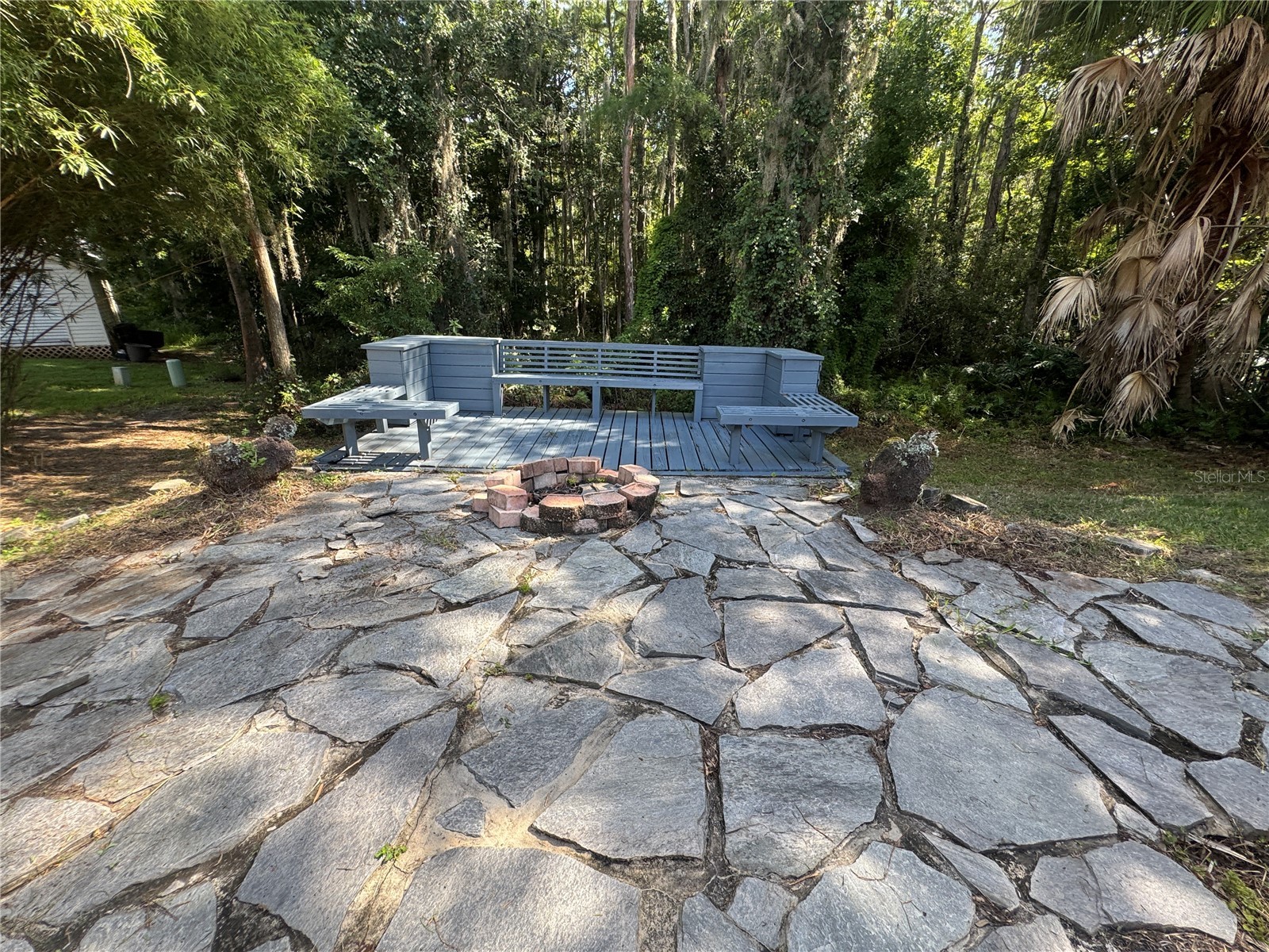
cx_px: 634
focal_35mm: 14
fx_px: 513
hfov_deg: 102.1
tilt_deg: -20.5
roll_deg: -0.5
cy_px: 476
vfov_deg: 85.7
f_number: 2.2
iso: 40
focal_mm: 2.22
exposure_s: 1/267
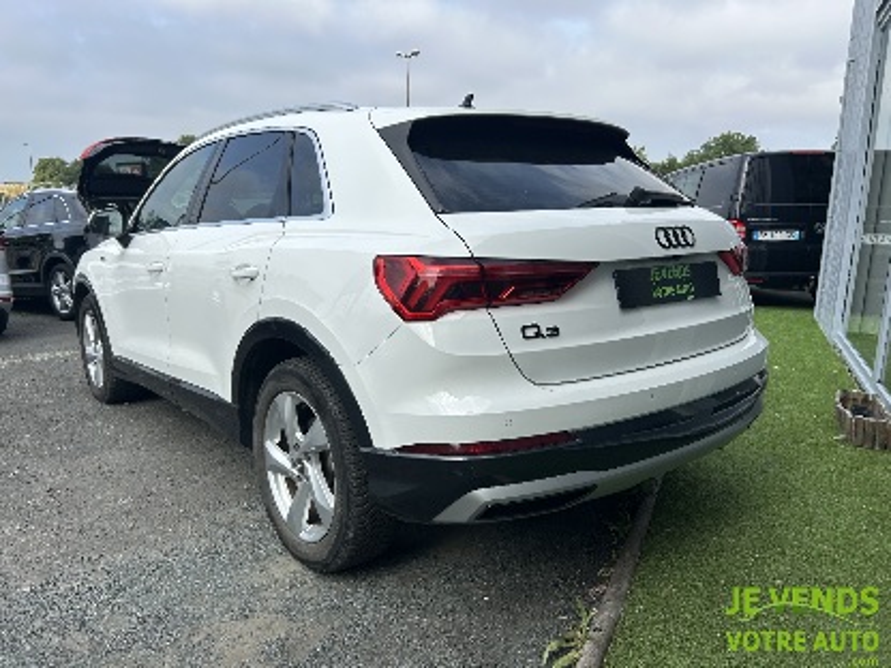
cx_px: 446
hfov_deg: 67.3
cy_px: 334
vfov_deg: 53.1
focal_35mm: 26
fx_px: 669
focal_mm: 5.7
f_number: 1.5
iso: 50
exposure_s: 1/3704
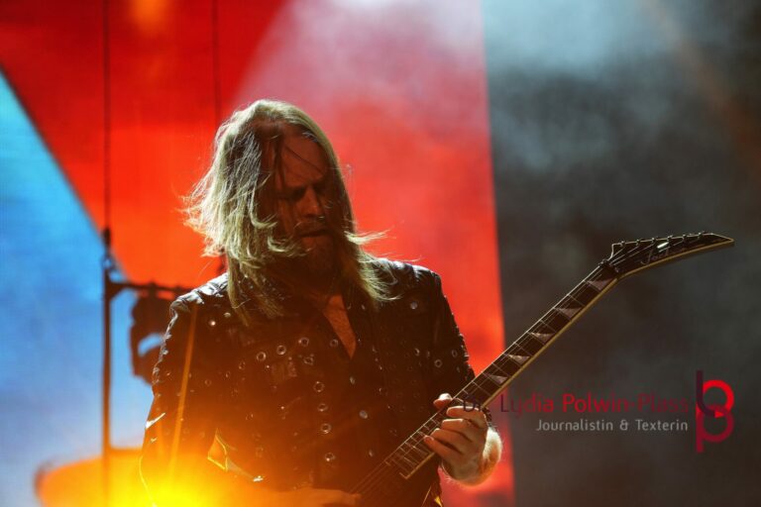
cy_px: 254
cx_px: 380
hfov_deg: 11.9
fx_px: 3646
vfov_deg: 8.0
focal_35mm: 172
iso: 1250
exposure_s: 1/200
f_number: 5.6
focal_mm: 115
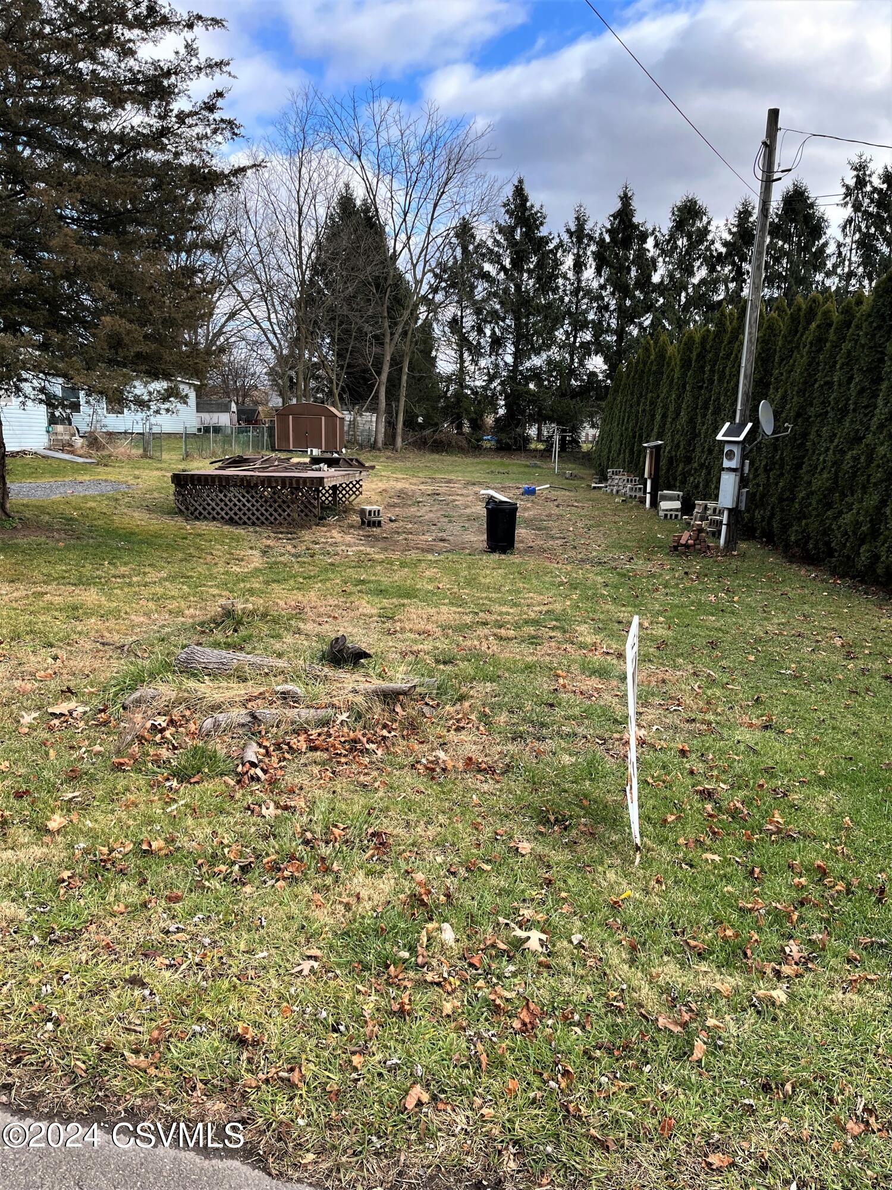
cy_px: 595
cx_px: 446
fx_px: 893
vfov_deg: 67.3
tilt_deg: -10.6
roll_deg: -1.0
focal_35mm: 26
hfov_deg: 53.1
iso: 50
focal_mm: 5.1
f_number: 1.6
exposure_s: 1/746
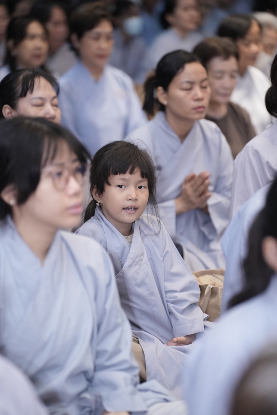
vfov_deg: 15.9
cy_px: 208
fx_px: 1489
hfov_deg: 10.6
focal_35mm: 129
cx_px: 138
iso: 2000
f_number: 2.8
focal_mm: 129
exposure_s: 1/160
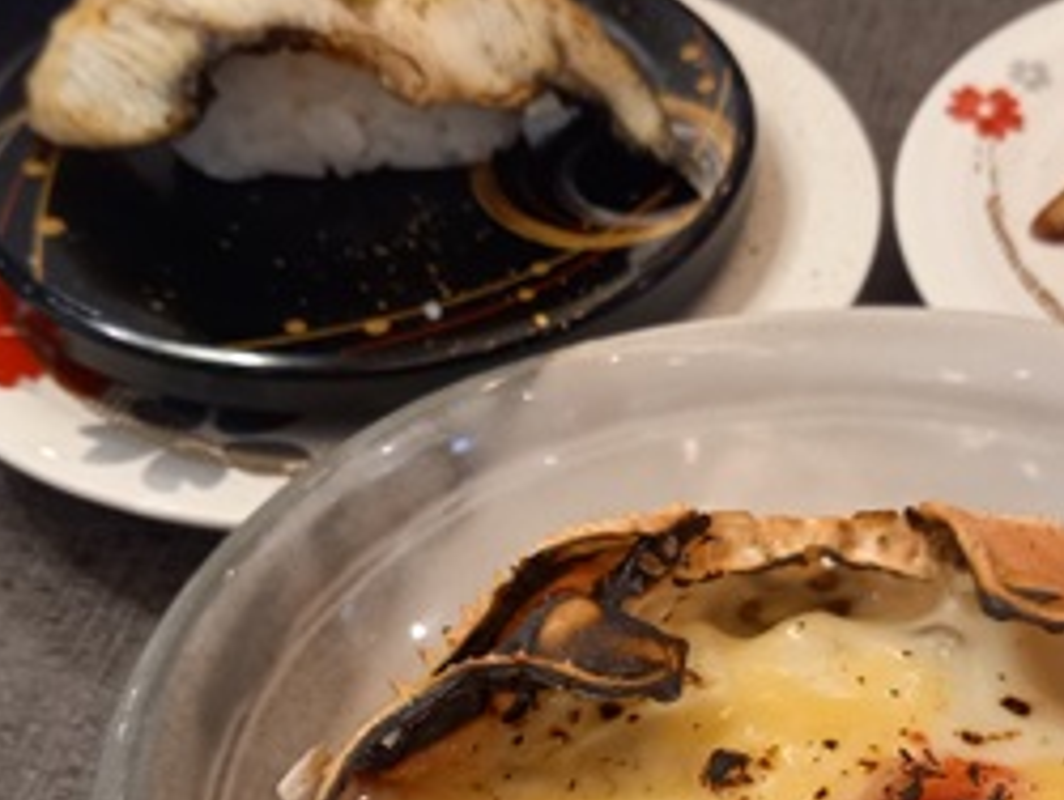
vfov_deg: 22.6
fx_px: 1969
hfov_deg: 29.9
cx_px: 749
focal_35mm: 64
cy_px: 672
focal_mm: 4.65
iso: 200
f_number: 1.8
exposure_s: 1/60
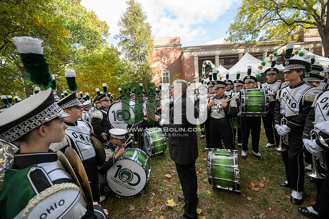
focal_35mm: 14
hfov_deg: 104.2
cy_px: 110
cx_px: 164
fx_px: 128
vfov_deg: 81.2
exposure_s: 1/4000
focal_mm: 14
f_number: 4
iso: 3200
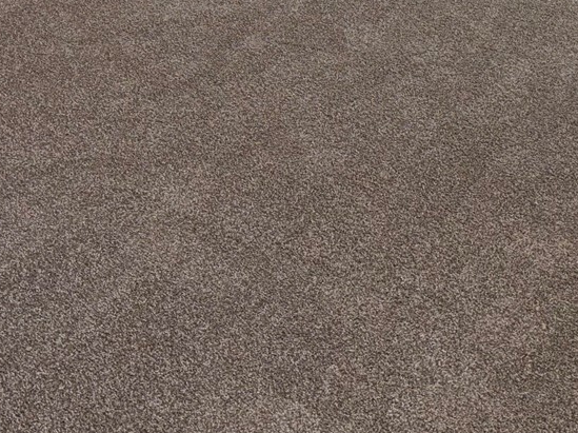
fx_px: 1168
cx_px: 321
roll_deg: +1.1
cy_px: -133
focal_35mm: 70
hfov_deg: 27.8
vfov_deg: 19.3
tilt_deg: -21.1
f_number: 1.78
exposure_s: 1/155
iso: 64
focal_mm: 6.76
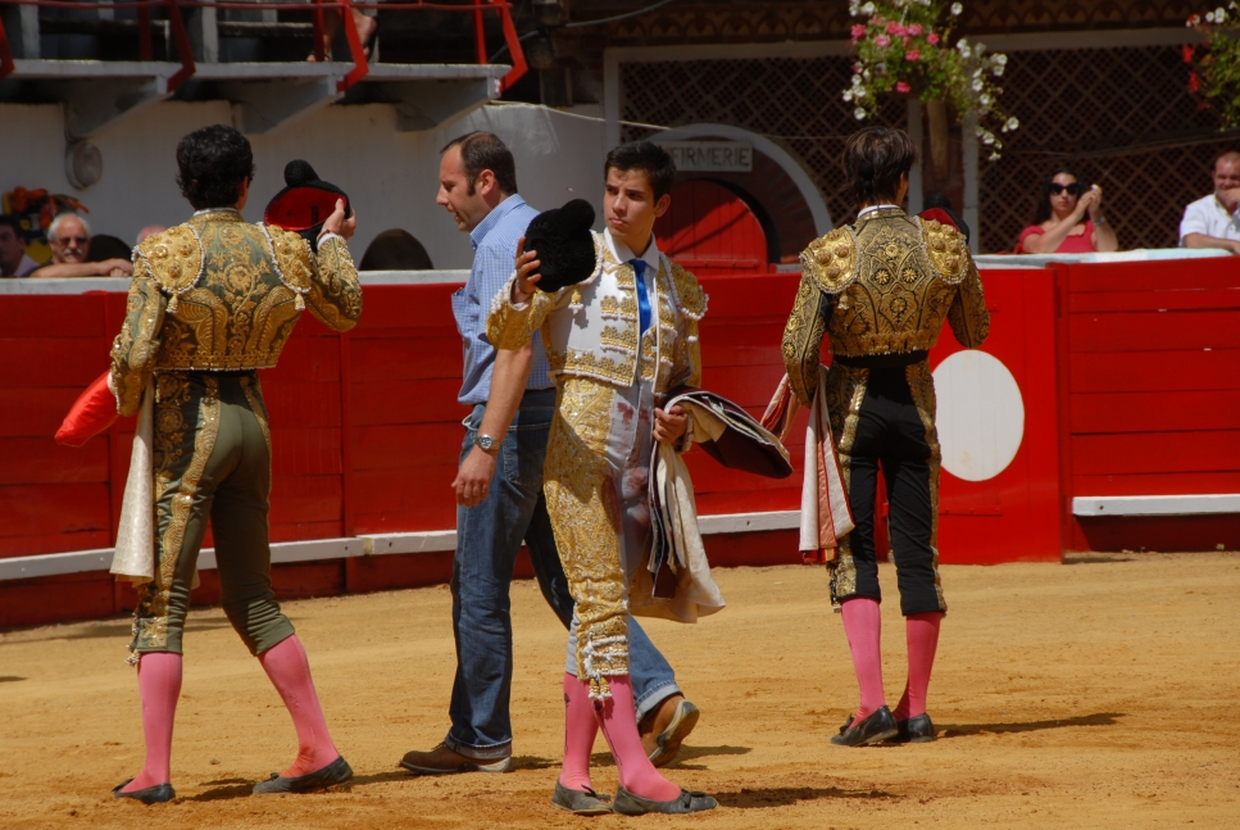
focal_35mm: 270
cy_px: 436
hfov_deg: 7.6
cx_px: 587
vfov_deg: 5.1
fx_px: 9310
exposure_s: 1/350
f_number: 8
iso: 100
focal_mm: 170
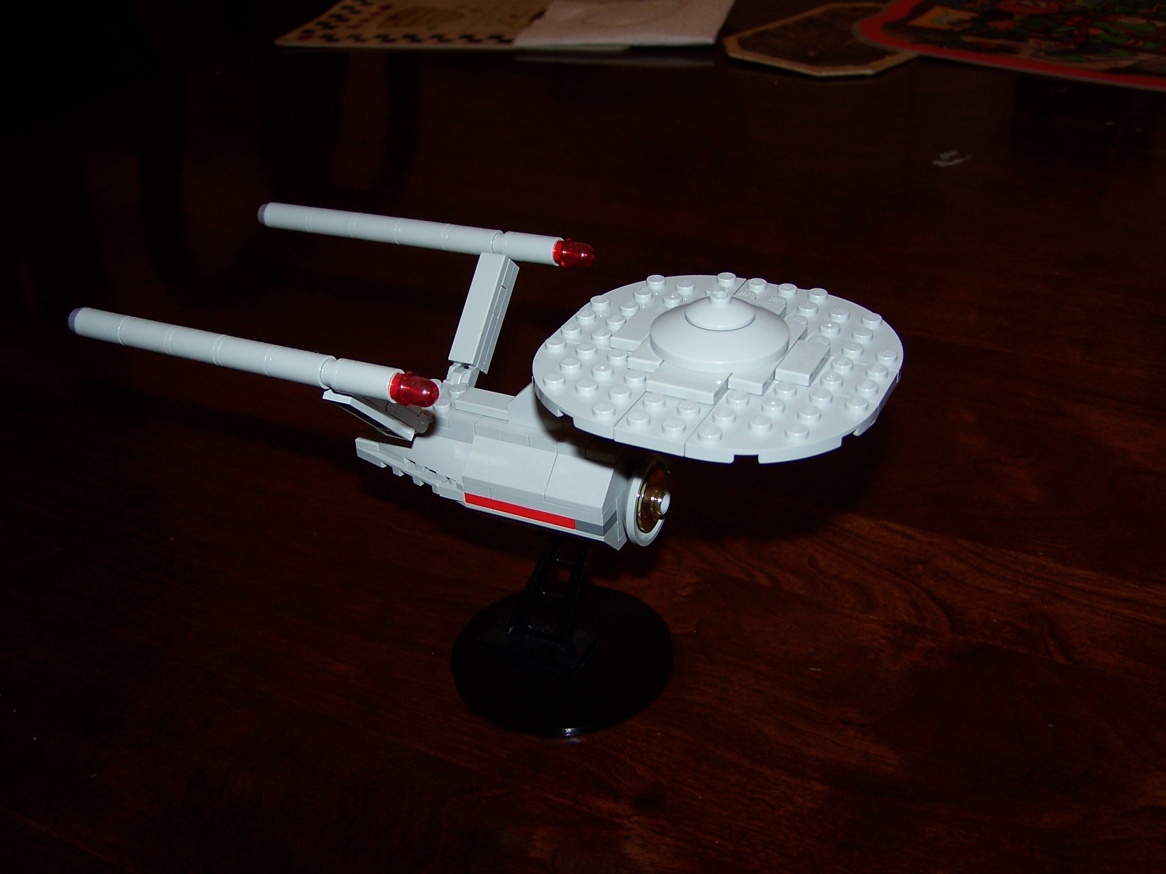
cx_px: 583
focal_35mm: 38
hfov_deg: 49.0
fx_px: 1280
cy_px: 437
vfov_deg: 37.7
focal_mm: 6.3
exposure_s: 1/60
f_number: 2.8
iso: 80
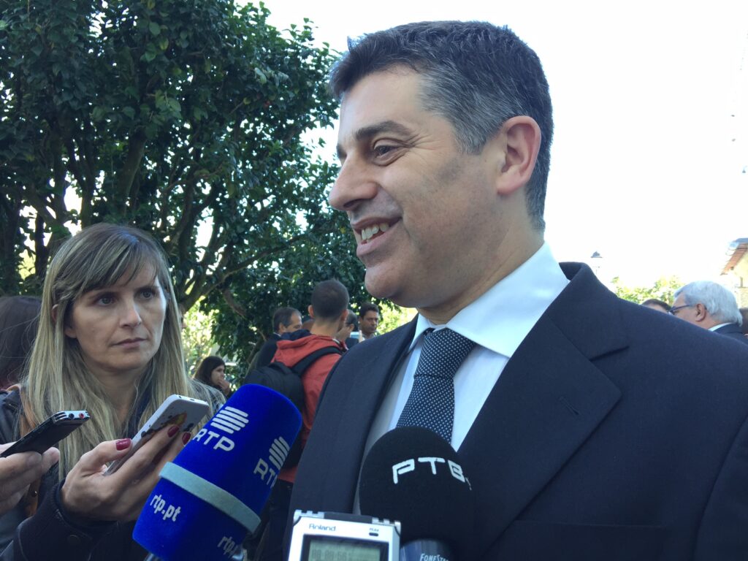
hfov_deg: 61.7
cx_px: 374
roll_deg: -2.3
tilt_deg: +4.9
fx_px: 627
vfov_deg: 48.2
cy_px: 280
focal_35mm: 29
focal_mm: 4.15
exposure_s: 1/100
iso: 32
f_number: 2.2
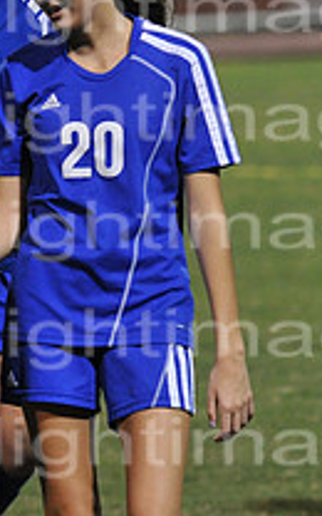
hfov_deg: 3.3
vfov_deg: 5.3
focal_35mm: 397
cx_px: 129
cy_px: 285
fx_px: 5574
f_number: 3.2
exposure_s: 1/400
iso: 5000
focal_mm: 140
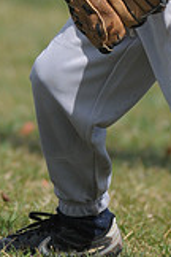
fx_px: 7630
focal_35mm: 1071
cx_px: 143
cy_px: -138
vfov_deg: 1.9
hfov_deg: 1.3
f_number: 4
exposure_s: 1/3200
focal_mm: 200
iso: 400
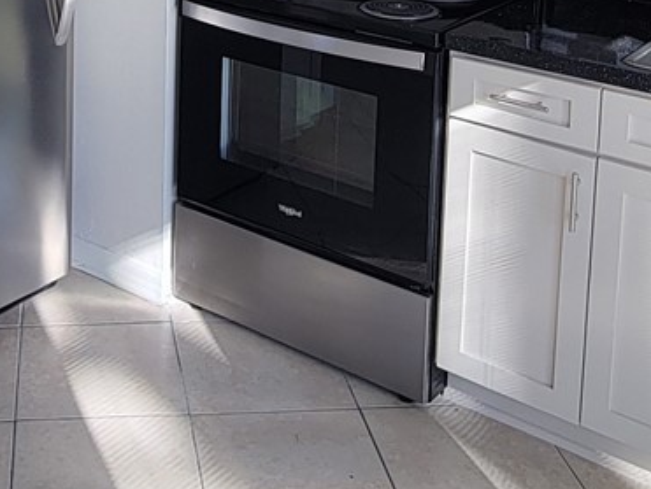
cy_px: -179
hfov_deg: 33.5
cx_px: 147
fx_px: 1054
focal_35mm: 56
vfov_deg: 22.7
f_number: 2.2
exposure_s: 1/120
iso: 50
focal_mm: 2.2
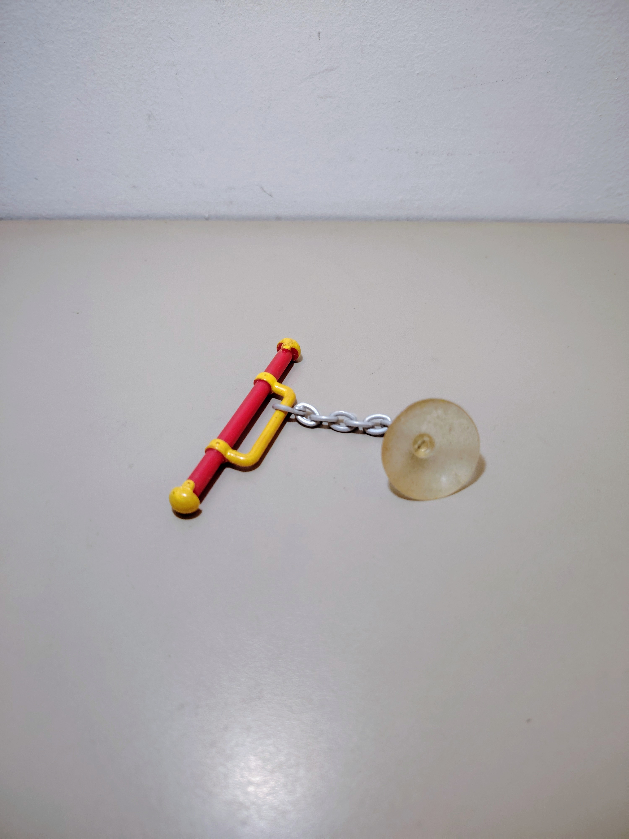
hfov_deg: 56.8
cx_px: 314
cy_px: 420
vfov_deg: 71.6
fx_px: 581
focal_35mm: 24
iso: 1250
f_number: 1.75
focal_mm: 5.25
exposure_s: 1/50
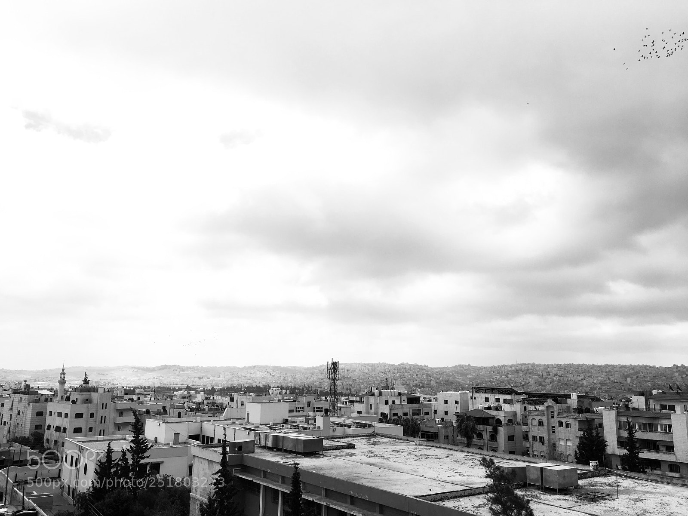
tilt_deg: +11.6
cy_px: 258
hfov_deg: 61.7
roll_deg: -0.3
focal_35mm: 29
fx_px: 576
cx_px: 344
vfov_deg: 48.2
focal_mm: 4.15
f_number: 2.2
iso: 25
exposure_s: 1/1221
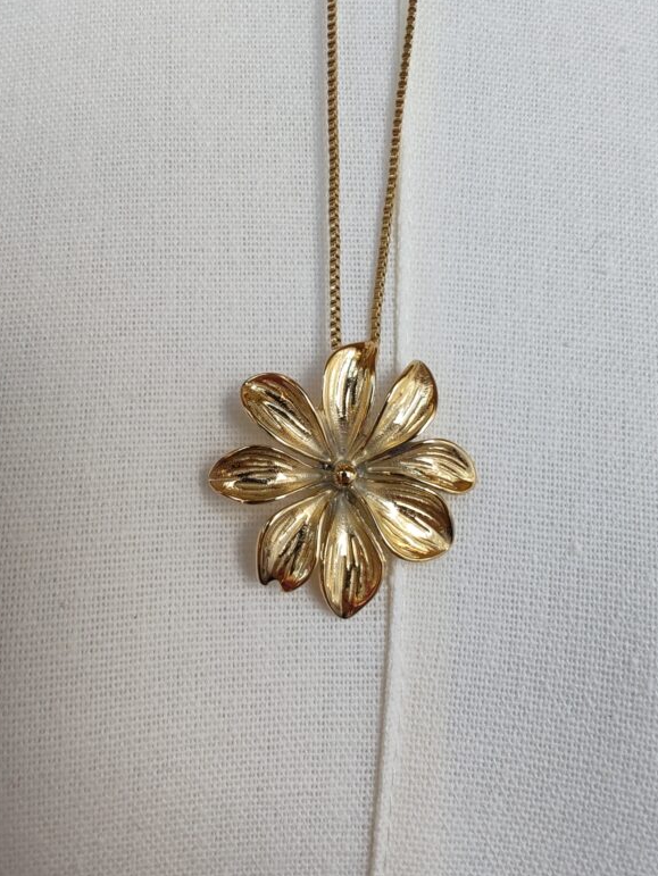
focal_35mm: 28
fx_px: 709
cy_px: 424
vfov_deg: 63.4
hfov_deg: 49.8
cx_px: 325
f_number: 2.2
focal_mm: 1.96
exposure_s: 1/100
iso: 64
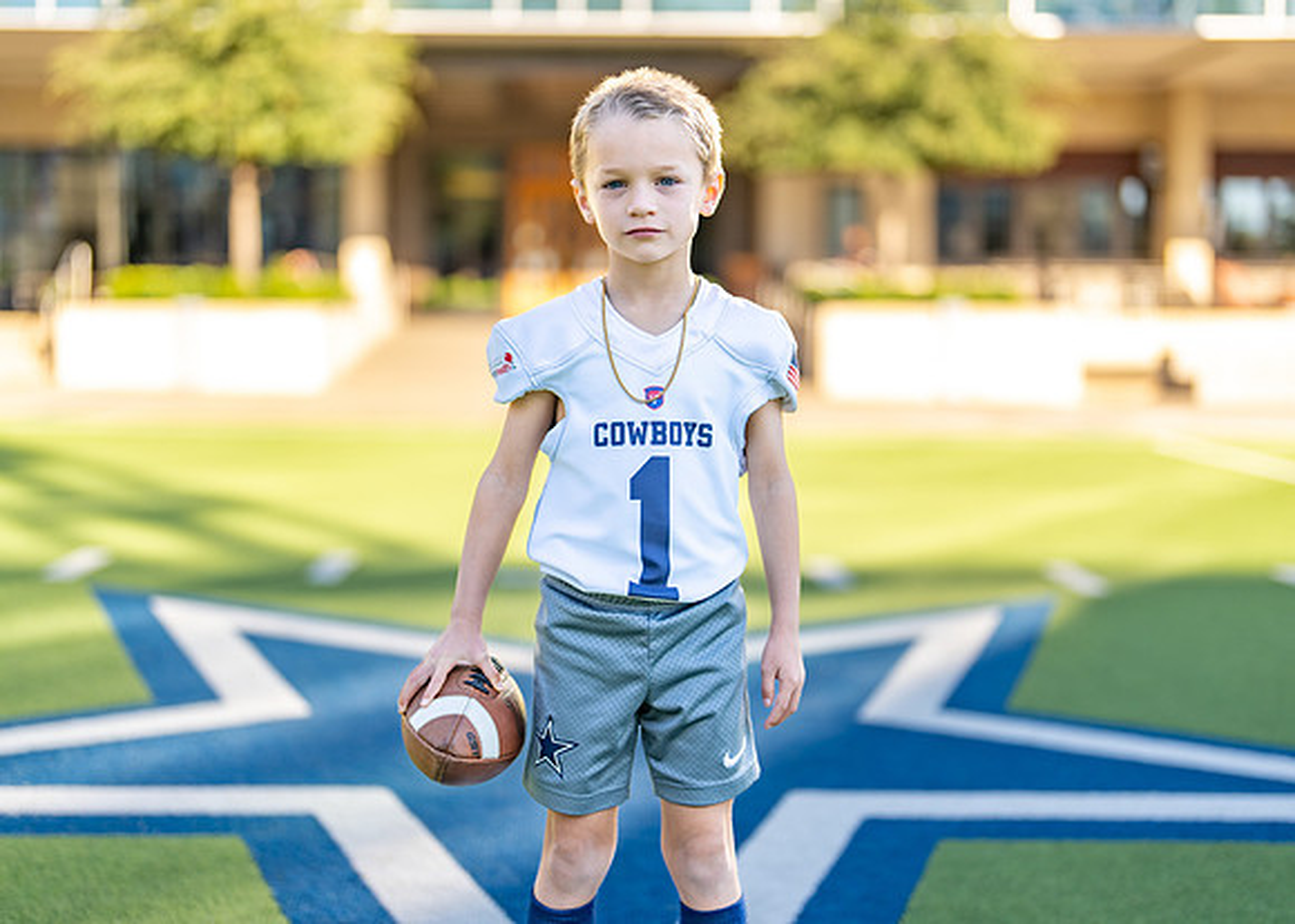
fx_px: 1973
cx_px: 664
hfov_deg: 36.3
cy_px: 457
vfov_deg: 26.4
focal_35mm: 54
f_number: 1.2
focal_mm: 50
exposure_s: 1/2000
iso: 100
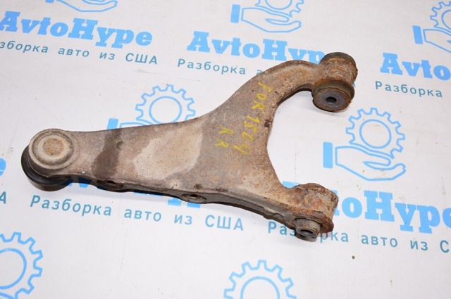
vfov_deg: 43.5
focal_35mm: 30
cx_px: 226
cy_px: 150
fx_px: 375
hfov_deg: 62.0
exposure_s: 1/80
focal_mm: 20
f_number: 8
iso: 1600
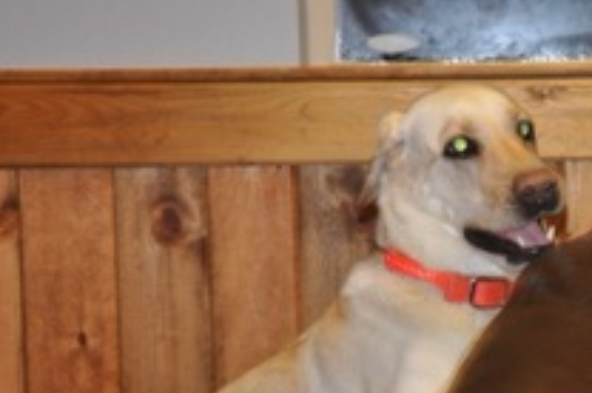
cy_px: 255
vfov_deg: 12.3
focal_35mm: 111
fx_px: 1822
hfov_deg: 17.7
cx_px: 675
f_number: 4.2
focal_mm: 32
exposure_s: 1/60
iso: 800
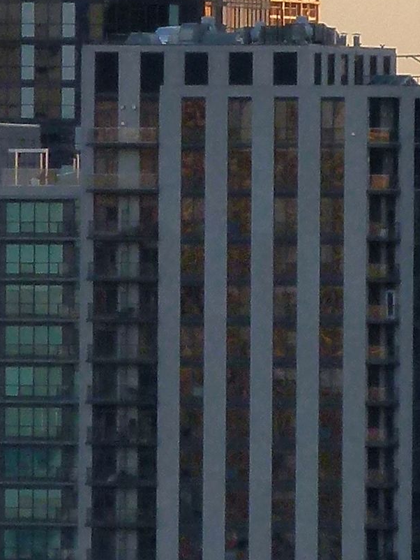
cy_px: -54
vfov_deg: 1.3
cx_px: 135
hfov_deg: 1.0
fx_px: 25159
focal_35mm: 1556
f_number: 4
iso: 160
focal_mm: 52.1
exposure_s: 1/200
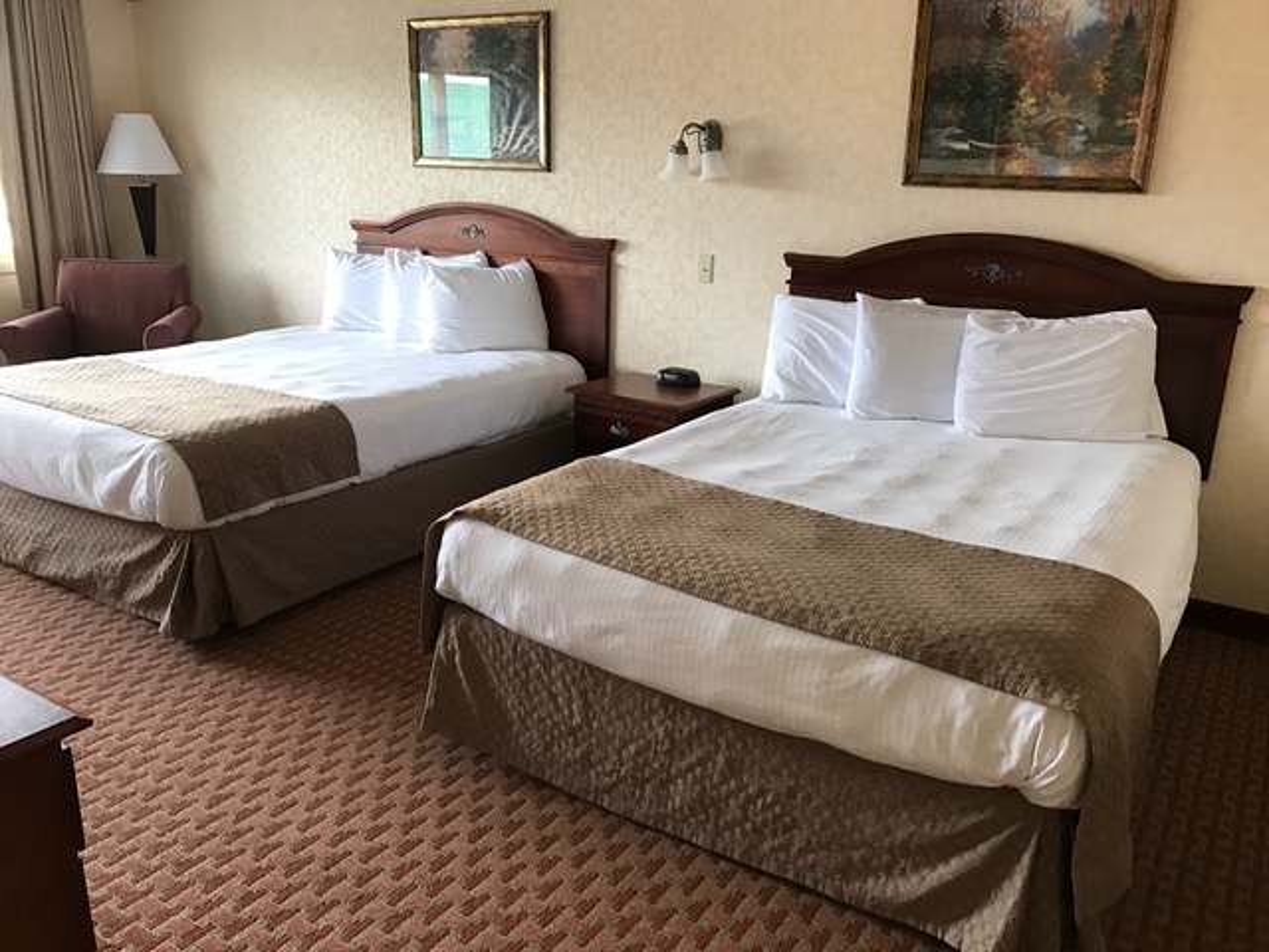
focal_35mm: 28
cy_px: 476
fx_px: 1026
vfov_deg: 49.7
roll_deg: -1.5
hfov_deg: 63.4
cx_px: 634
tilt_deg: -17.4
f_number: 1.8
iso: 25
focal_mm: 3.99
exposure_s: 1/30
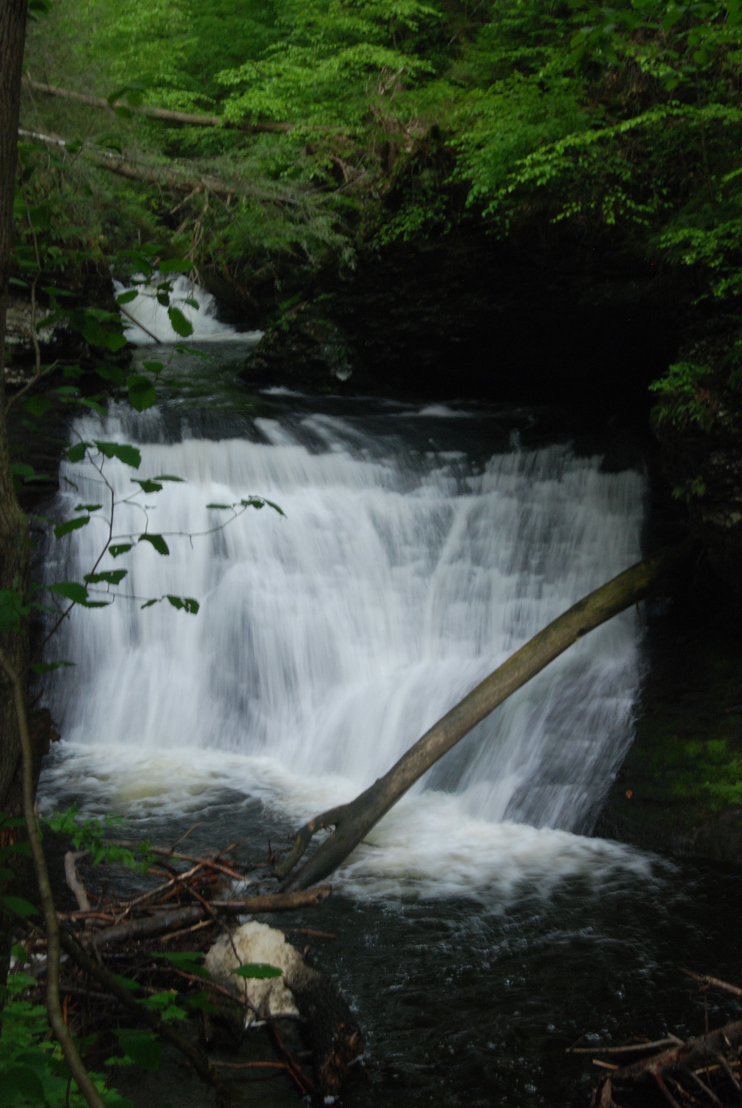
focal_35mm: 54
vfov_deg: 36.8
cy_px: 554
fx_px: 1665
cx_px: 371
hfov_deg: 25.1
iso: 500
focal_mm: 36
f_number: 20
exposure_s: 1/6
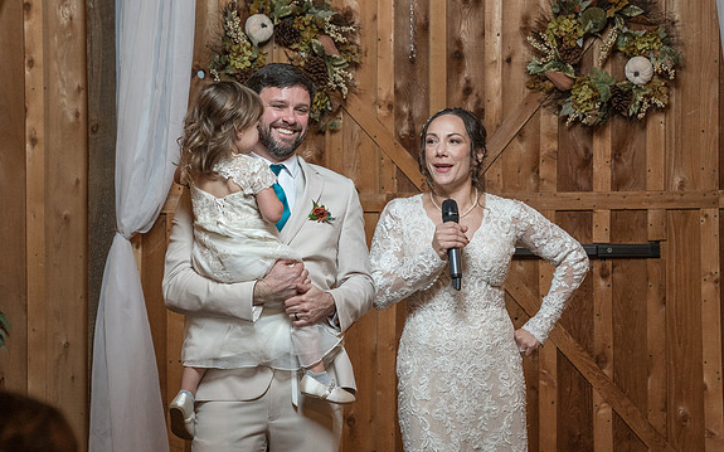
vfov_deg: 12.6
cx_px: 361
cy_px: 210
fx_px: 2051
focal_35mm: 104
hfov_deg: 20.0
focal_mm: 70
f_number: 4
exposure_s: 1/200
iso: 2000
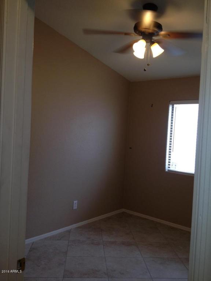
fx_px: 284
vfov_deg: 52.6
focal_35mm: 35
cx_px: 106
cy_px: 140
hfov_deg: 40.7
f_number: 2.4
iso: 50
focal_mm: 4.28
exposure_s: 1/29
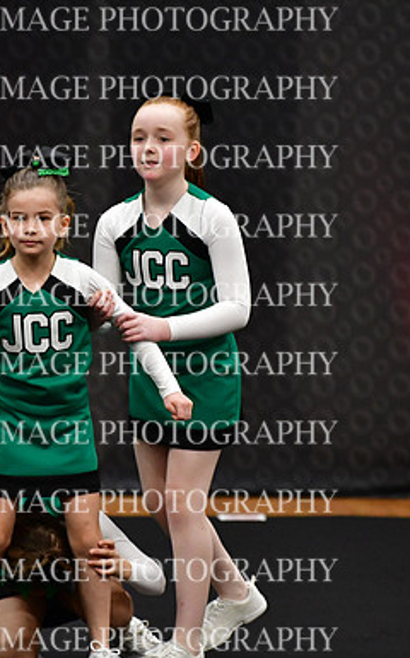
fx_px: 8257
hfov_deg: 2.8
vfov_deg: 4.6
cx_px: 91
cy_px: 329
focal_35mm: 461
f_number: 2.8
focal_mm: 200
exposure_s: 1/800
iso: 4000
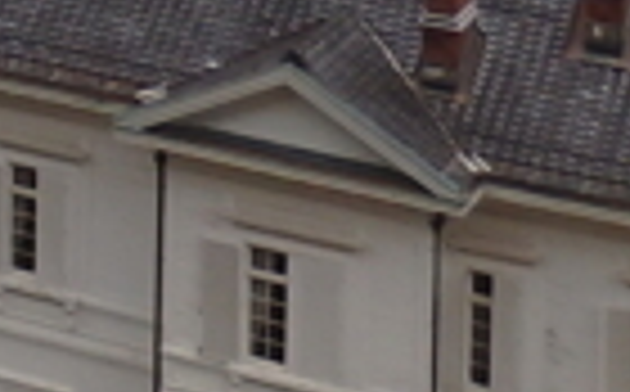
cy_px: -946
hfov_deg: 9.6
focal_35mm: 194
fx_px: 3326
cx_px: -873
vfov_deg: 6.0
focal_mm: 4.5
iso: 125
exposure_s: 1/800
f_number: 3
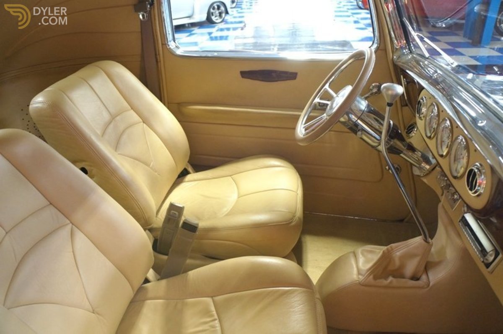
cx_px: 252
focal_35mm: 27
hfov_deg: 67.4
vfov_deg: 47.9
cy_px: 167
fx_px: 377
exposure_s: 1/60
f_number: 4
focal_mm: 18
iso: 1000
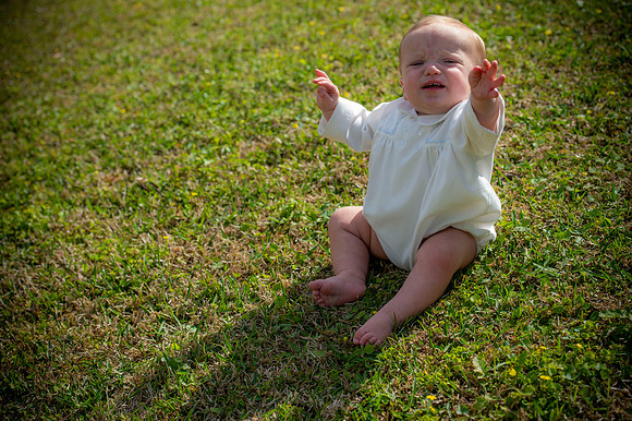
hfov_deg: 28.9
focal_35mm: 70
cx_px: 316
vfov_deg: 19.4
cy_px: 210
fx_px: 1228
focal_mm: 70
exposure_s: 1/400
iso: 50
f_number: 4.5
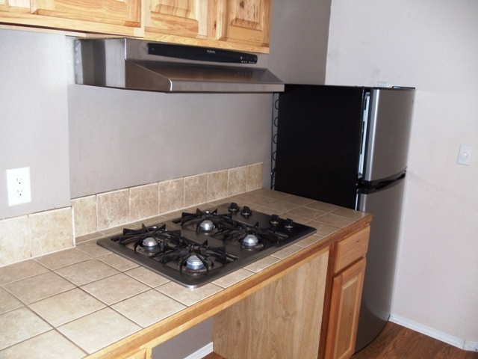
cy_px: 180
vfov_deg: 32.9
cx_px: 239
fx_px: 608
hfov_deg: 42.9
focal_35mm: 44
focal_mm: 6
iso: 400
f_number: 3.5
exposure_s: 1/30
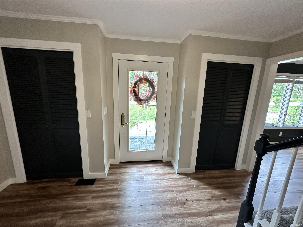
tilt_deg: -10.3
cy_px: 114
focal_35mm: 14
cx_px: 152
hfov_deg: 102.1
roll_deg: -2.3
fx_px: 123
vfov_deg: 85.7
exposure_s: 1/120
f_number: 2.2
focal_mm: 2.22
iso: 160
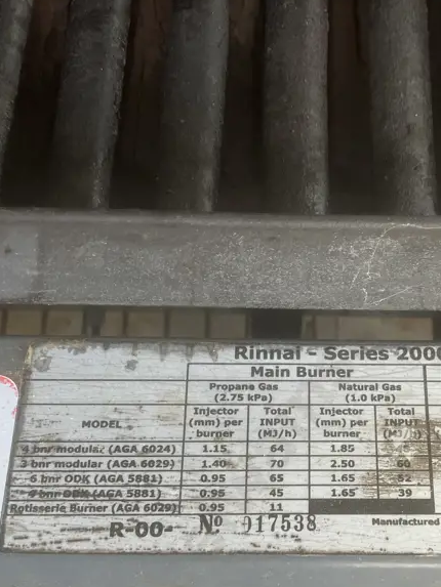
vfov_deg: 37.9
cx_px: 326
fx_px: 849
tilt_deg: -66.2
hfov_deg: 28.7
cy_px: 379
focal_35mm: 50
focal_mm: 3.99
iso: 80
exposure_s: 1/114
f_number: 1.8
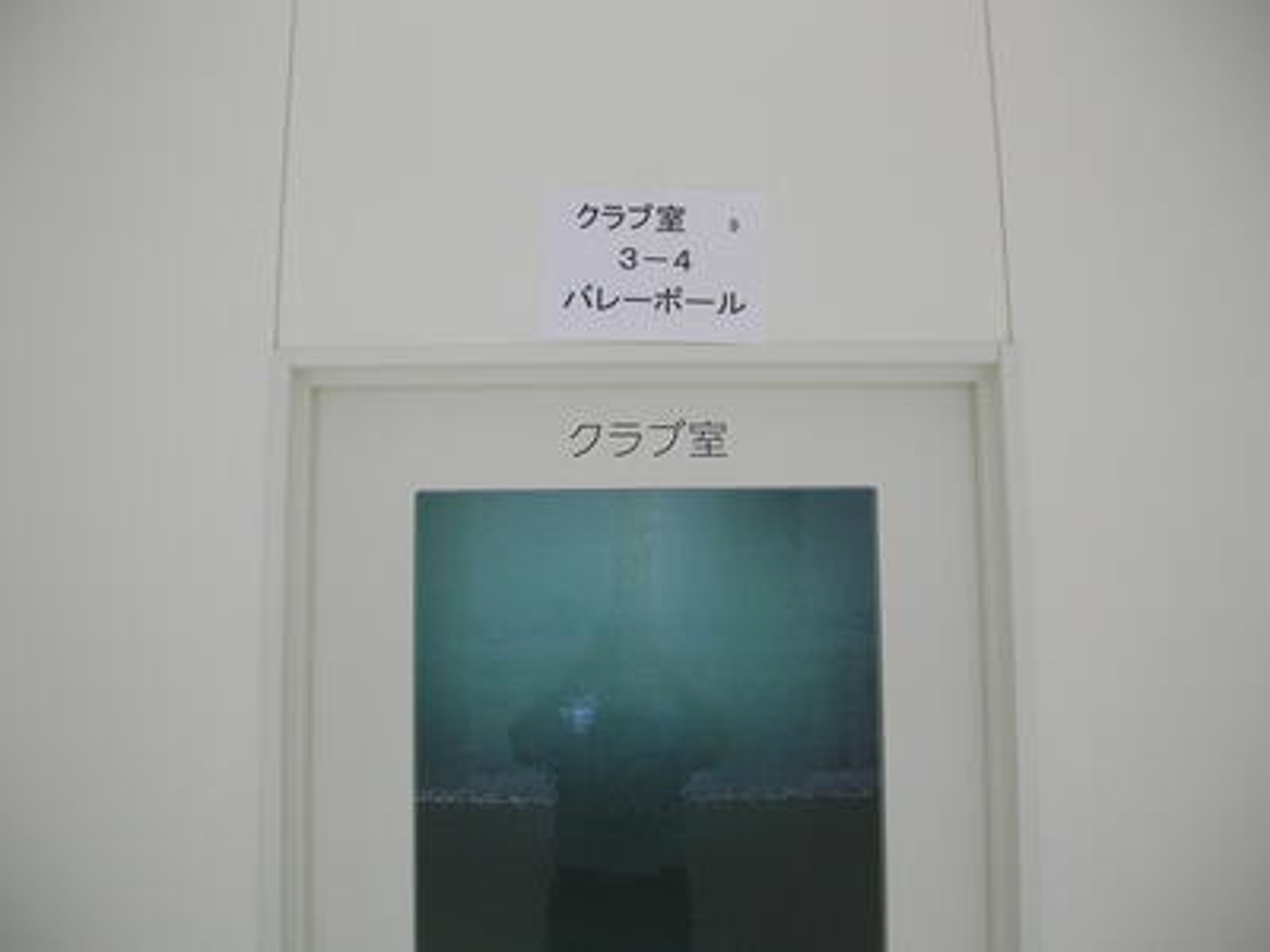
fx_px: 1284
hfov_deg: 52.6
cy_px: 476
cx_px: 635
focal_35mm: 35
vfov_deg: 40.7
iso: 50
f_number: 2.8
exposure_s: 1/346
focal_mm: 5.8
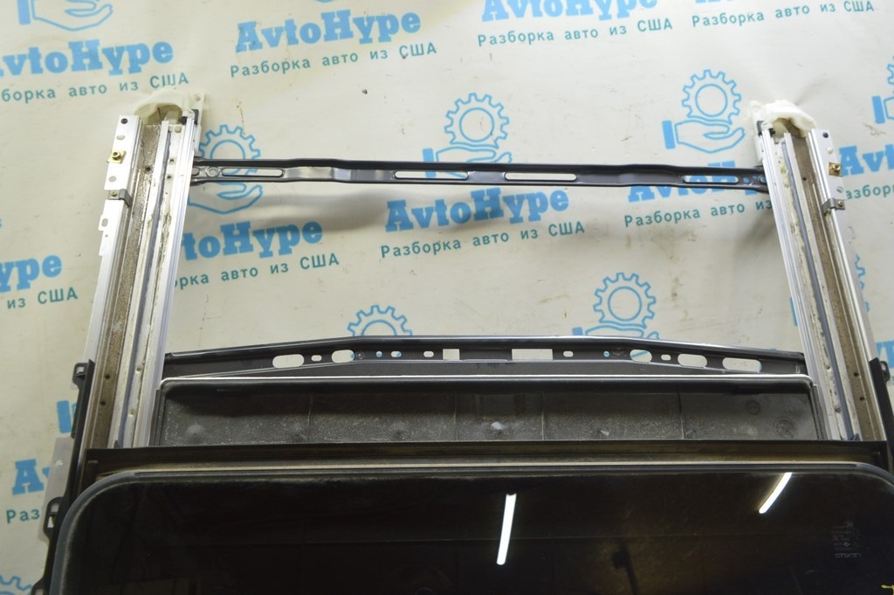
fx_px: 744
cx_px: 447
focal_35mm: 30
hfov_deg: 62.0
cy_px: 298
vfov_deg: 43.5
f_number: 5.6
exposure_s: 1/20
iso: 400
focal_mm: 20
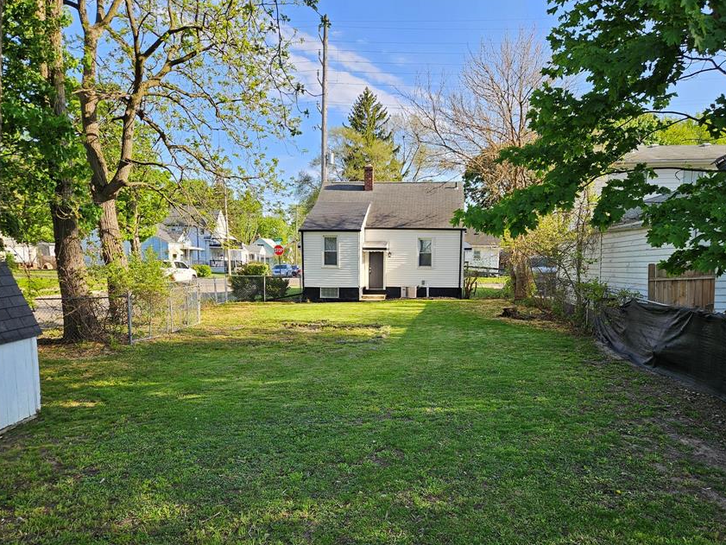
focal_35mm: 28
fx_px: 587
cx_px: 390
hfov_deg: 63.4
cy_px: 325
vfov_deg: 49.5
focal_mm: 5.4
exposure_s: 1/499
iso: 25
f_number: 1.8
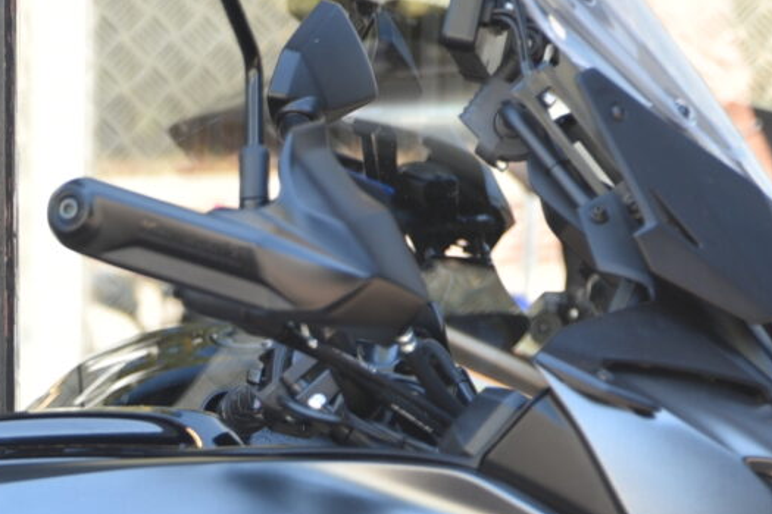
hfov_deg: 6.4
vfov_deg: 4.3
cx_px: -232
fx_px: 6797
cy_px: 933
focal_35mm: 317
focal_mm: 65
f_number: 2.8
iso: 100
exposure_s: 1/50
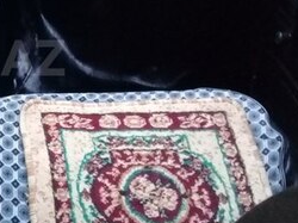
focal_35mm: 82
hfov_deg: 22.1
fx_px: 705
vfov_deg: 17.9
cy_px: 58
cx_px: -57
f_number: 2.2
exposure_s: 1/17
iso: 400
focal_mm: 3.3
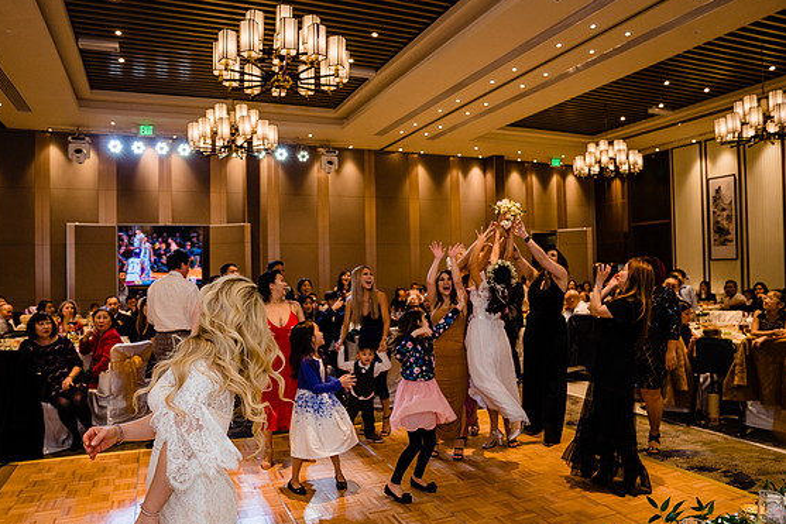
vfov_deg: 51.3
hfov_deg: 71.5
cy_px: 265
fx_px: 546
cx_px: 380
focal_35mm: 25
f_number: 4
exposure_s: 1/160
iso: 1000
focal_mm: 24
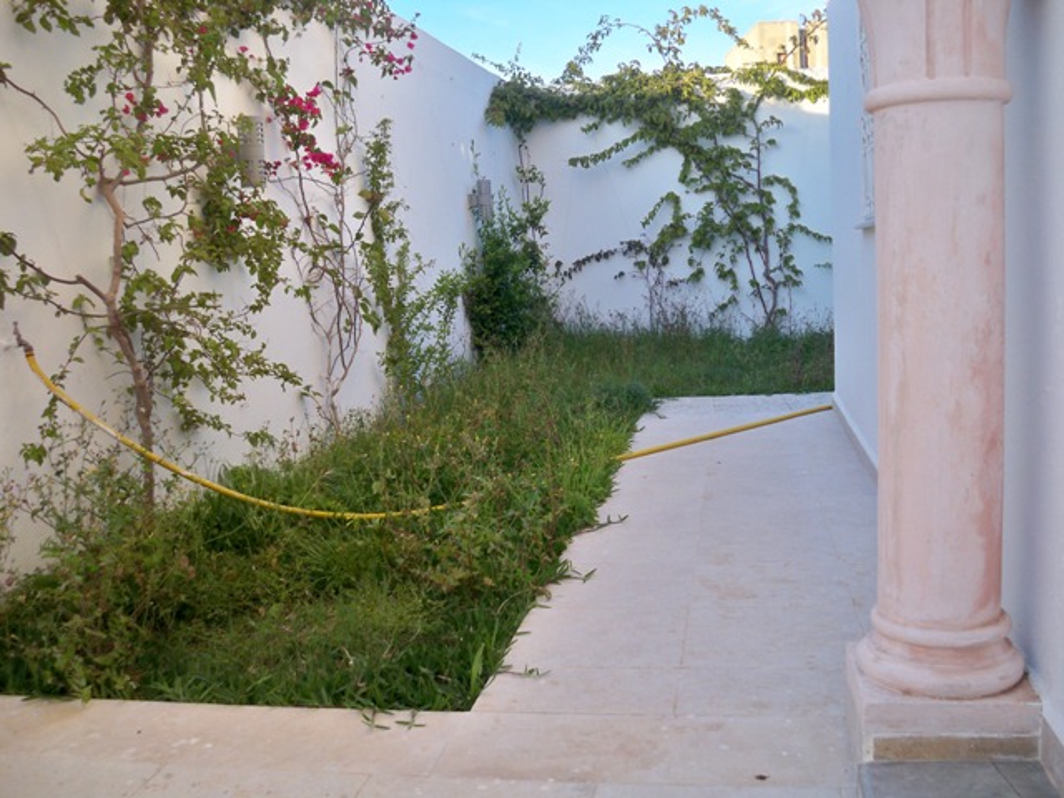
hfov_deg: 52.6
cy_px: 399
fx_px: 1076
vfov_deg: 40.7
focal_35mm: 35
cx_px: 532
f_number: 3.1
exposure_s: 1/100
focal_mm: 6.3
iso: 80
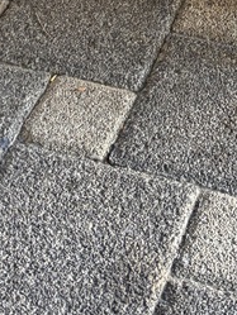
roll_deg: -1.8
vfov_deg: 19.2
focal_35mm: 96
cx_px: 238
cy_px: -70
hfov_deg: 15.1
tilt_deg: -37.9
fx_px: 876
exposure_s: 1/60
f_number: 1.6
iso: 160
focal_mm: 5.96
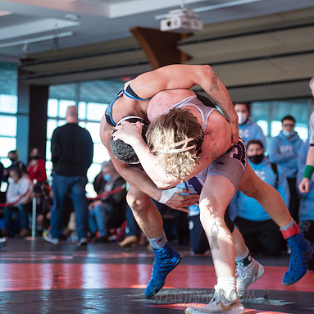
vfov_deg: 16.9
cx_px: 214
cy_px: 156
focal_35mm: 103
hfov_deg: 16.8
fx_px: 1057
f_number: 3.5
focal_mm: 80
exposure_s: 1/400
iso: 400
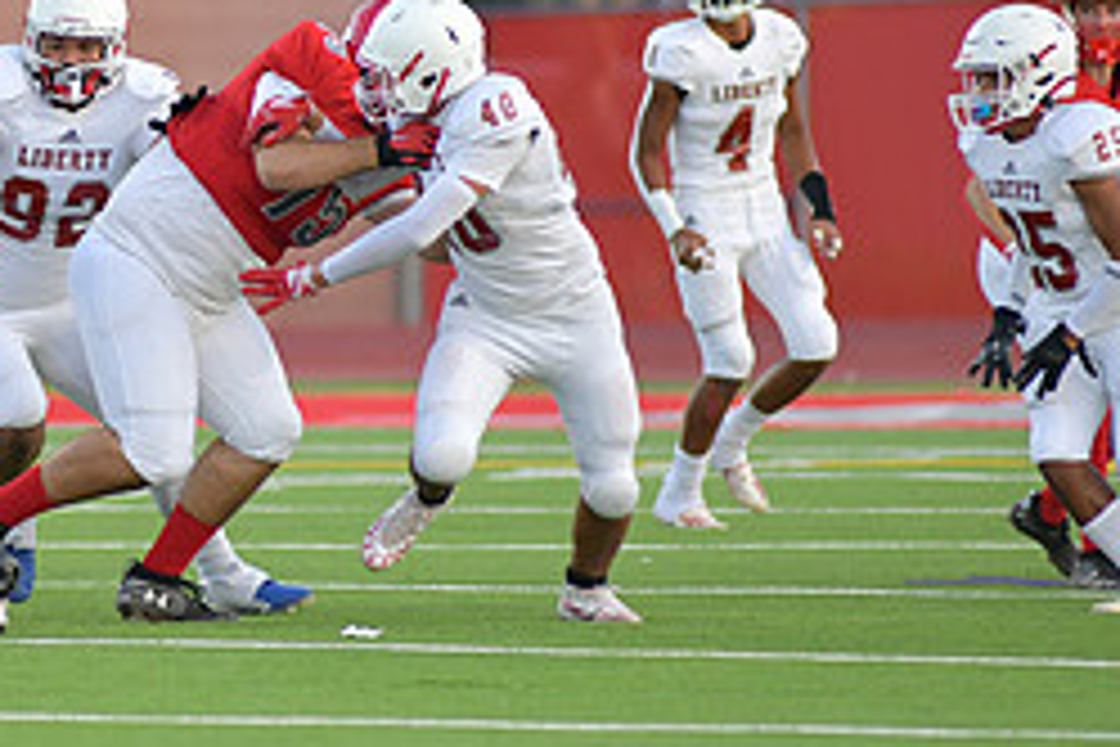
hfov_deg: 2.9
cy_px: 340
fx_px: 21745
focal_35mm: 699
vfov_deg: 2.0
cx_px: 13
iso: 1100
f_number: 3.5
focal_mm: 300
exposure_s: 1/1250
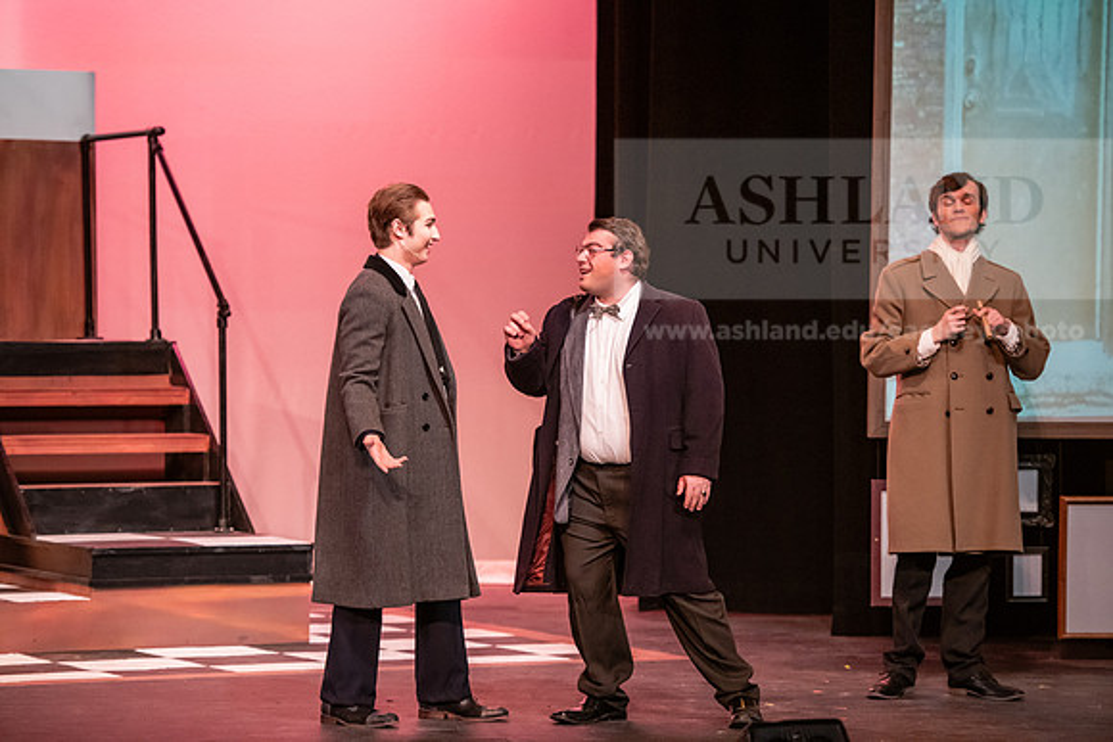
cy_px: 371
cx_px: 556
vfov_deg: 9.5
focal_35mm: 145
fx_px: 4484
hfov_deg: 14.2
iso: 3200
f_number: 3.2
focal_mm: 145
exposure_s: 1/200
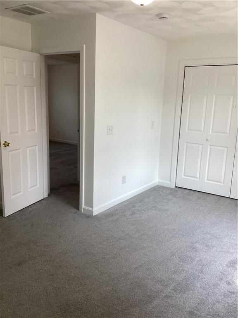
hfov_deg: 45.4
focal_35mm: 31
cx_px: 119
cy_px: 159
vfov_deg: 58.4
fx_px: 284
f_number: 2.4
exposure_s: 1/120
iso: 64
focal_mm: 3.3
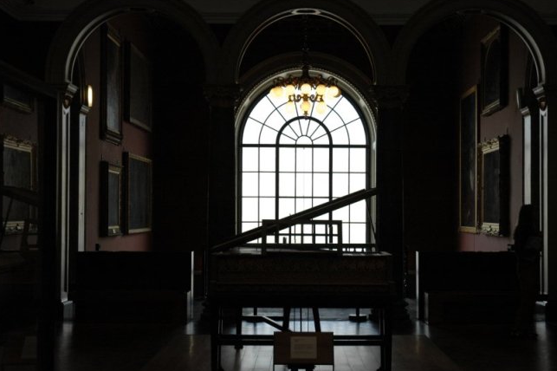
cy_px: 181
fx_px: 990
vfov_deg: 21.2
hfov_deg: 31.4
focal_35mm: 64
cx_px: 308
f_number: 4.5
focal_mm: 38
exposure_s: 1/125
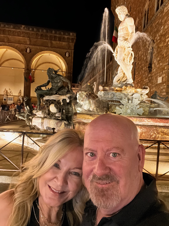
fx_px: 195
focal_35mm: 30
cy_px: 113
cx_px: 84
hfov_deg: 46.8
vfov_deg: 60.0
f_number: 2.2
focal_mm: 2.71
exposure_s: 1/14
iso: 2000
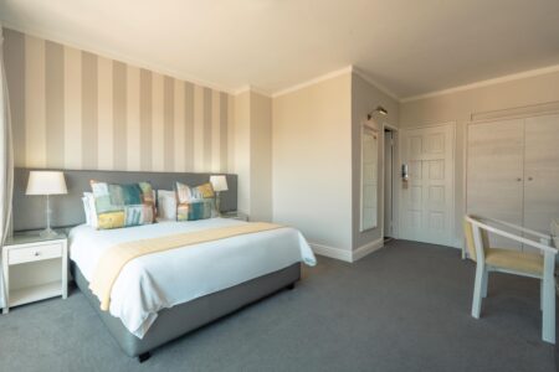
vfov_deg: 73.7
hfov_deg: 96.7
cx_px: 280
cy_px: 186
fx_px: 248
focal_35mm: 16
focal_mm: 16
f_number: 6.3
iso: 320
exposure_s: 1/500
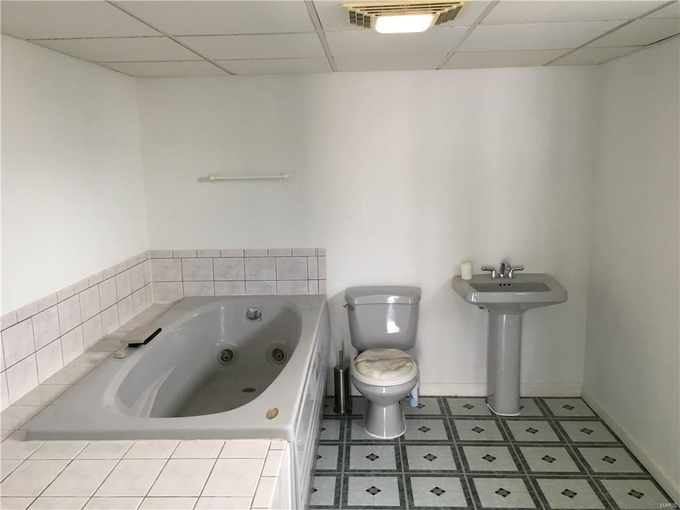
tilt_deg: -10.1
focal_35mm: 29
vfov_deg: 48.2
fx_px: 570
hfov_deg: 61.7
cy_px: 255
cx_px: 340
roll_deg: +1.1
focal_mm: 4.15
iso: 80
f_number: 2.2
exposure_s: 1/30
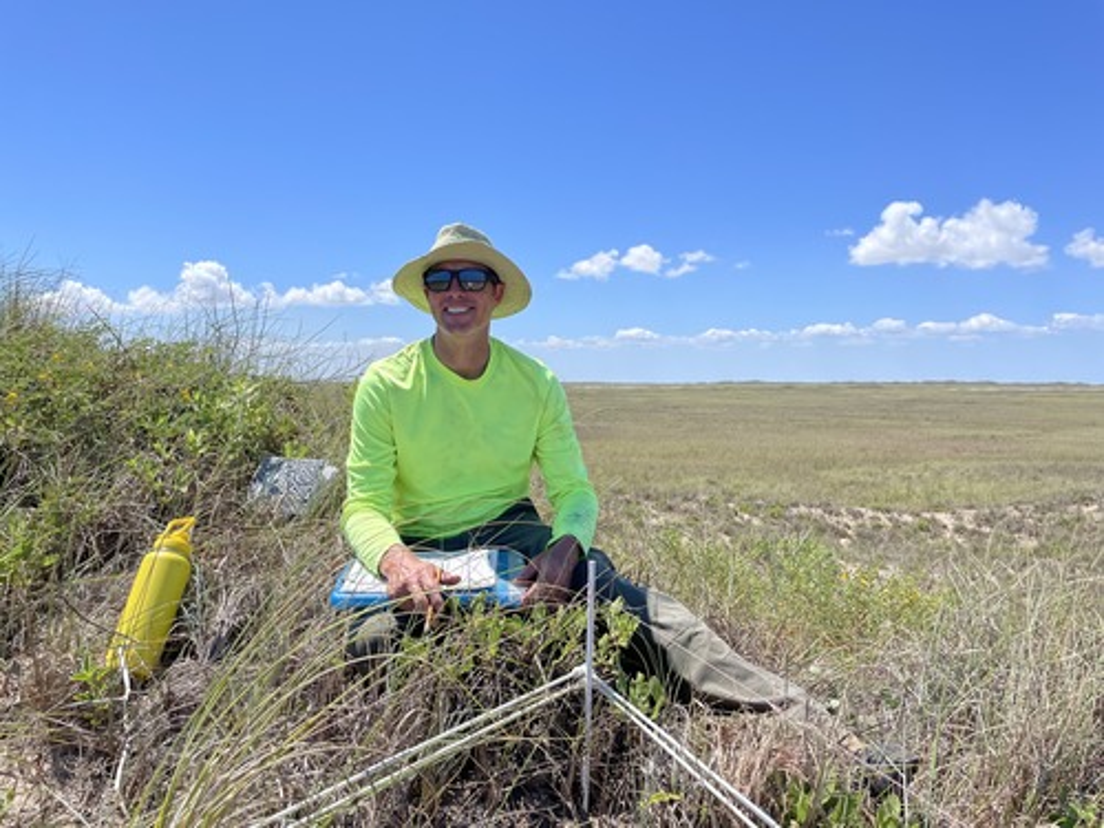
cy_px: 414
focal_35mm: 26
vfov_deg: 53.1
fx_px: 829
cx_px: 552
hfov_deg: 67.3
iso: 32
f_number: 1.6
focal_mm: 4.2
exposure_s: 1/4132
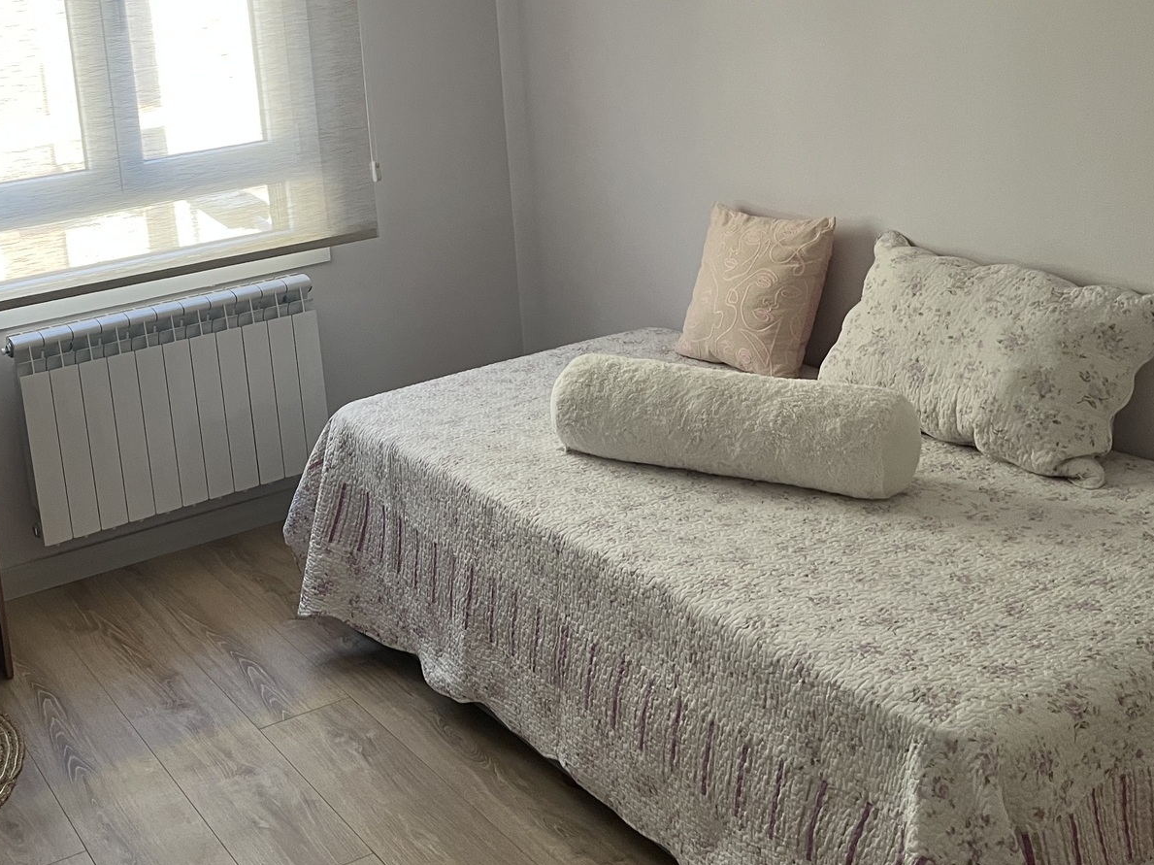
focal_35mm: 42
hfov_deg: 43.3
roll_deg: +5.1
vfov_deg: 33.7
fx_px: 1400
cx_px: 283
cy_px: 232
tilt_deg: -10.7
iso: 125
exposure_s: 1/67
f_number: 1.6
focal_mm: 5.1
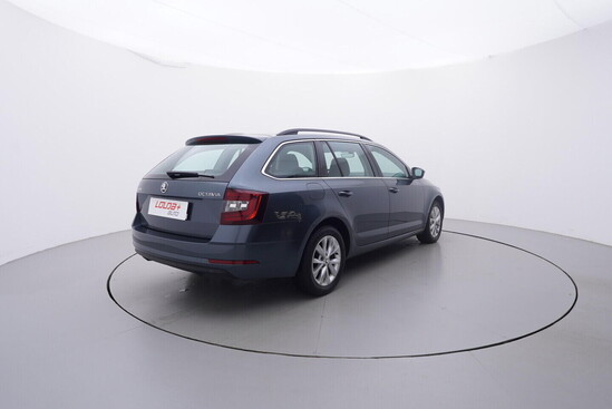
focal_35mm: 22
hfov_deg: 77.3
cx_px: 306
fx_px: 383
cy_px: 204
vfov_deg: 56.2
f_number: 5
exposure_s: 1/80
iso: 200
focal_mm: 15
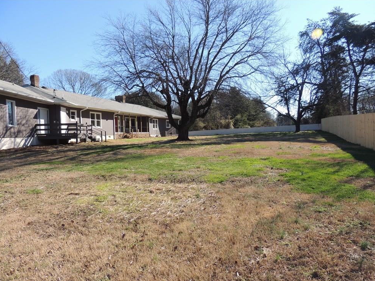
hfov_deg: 69.4
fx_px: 271
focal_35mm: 25
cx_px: 187
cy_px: 145
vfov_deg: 54.9
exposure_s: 1/800
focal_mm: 4.3
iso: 100
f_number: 3
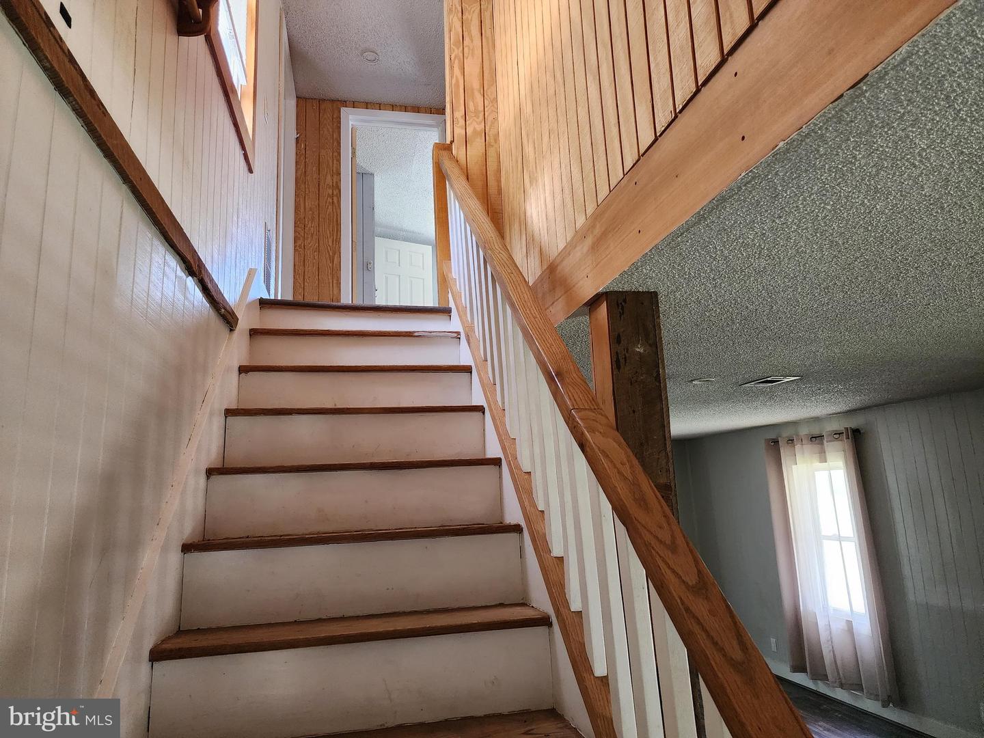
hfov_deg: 73.9
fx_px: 654
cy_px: 369
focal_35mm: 23
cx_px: 492
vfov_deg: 58.9
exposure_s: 1/120
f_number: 1.8
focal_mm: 6.4
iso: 640
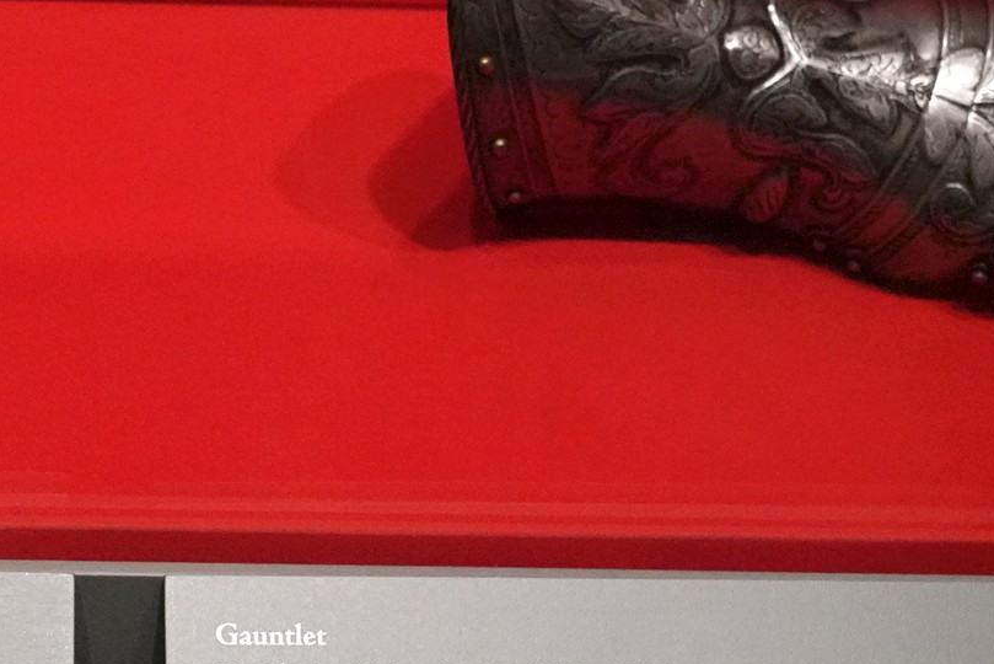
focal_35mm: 89
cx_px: 104
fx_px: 2458
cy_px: 456
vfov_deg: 15.3
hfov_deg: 22.3
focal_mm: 36
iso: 8000
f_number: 5.6
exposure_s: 1/100
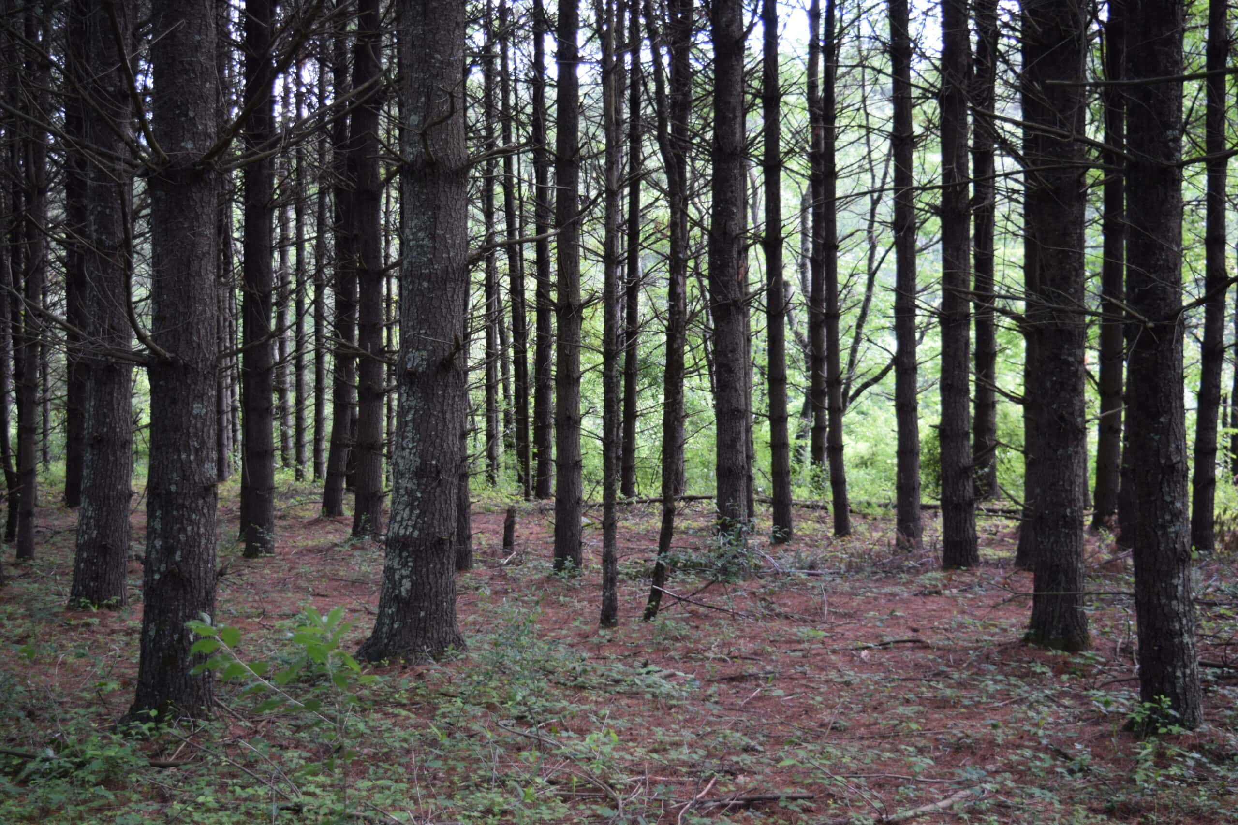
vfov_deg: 28.1
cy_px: 412
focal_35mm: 48
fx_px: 1651
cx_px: 619
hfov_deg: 41.1
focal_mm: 32
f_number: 4.5
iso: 400
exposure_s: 1/60
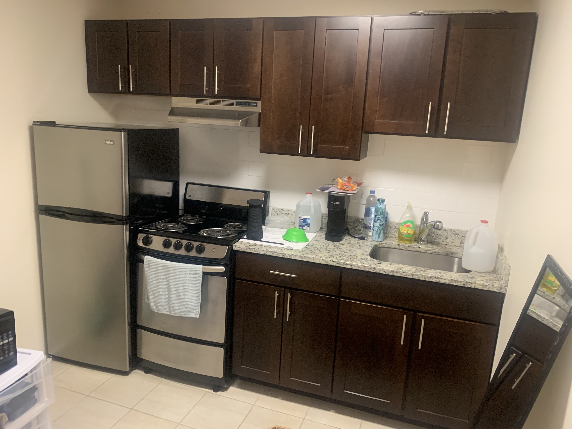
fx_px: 430
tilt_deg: -9.6
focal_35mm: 26
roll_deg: -1.2
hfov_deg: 67.3
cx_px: 286
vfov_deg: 53.1
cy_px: 214
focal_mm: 4.25
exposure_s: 1/40
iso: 400
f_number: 1.8
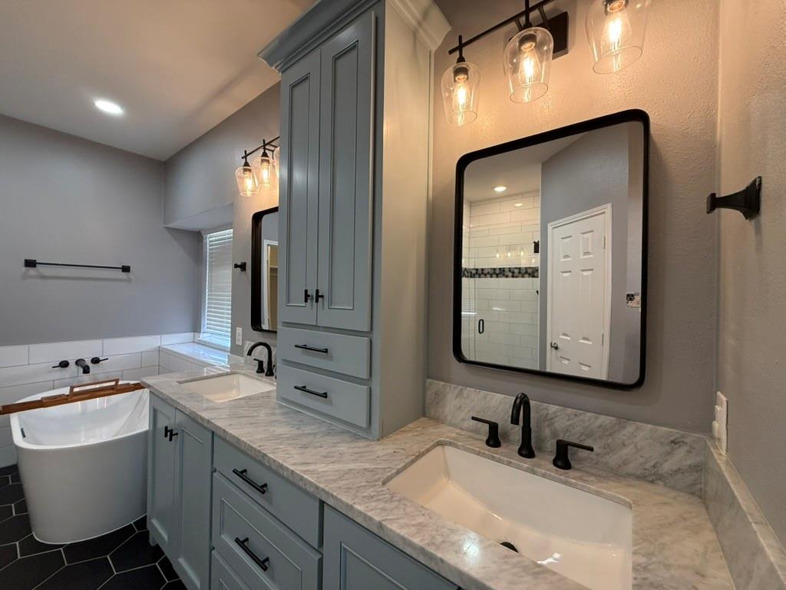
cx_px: 393
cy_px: 295
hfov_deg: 102.1
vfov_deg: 85.7
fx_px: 318
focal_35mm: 14
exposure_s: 1/120
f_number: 2.2
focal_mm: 2.22
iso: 250
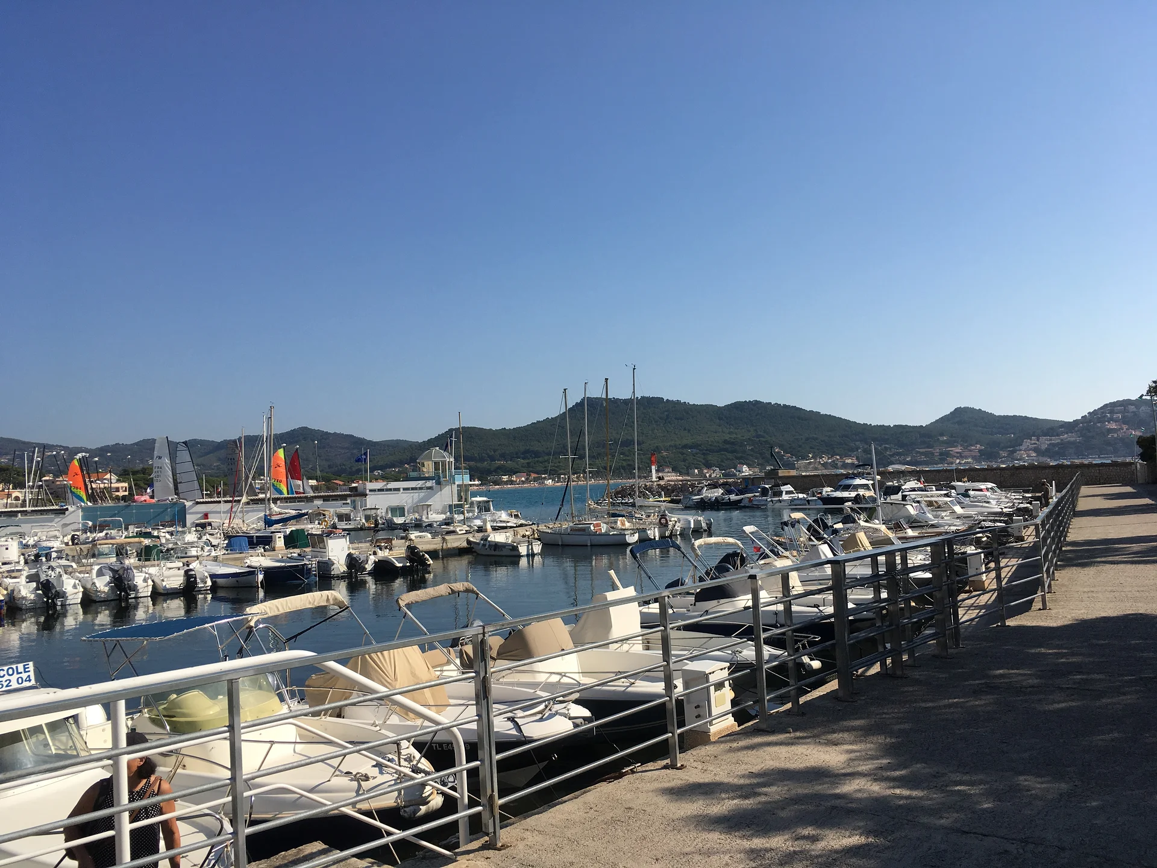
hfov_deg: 61.7
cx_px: 578
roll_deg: +2.7
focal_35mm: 29
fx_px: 969
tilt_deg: +3.0
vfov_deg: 48.2
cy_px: 434
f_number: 2.2
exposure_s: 1/2481
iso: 25
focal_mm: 4.15
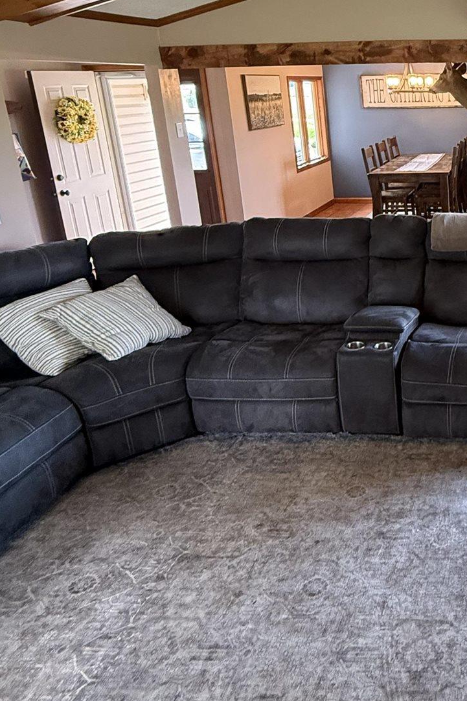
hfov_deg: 35.9
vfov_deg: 58.8
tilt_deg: -13.6
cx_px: 517
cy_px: 228
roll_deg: +0.8
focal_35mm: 31
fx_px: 603
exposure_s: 1/60
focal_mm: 2.22
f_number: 2.2
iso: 500
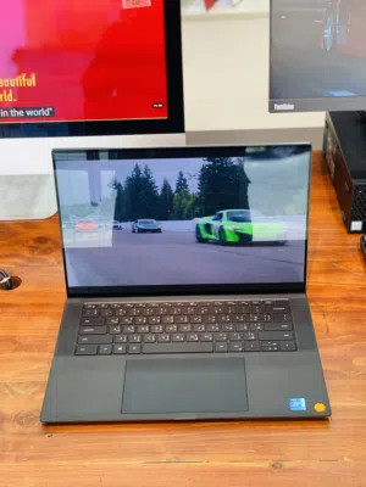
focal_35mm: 52
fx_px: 733
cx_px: 183
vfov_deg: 36.8
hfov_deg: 28.0
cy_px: 244
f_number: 2
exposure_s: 1/122
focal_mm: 6
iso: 125
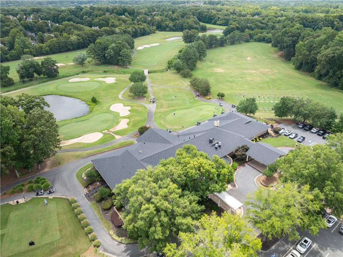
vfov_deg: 56.7
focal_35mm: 24
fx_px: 238
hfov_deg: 71.6
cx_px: 172
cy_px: 128
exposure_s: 1/25
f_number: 2.8
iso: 100
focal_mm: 12.29
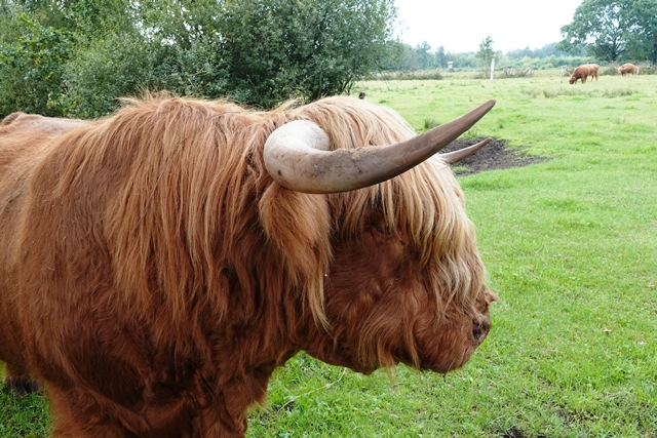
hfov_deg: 61.9
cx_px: 328
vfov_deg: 43.6
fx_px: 548
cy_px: 219
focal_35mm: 30
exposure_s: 1/30
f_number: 7.1
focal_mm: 11.03
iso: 100
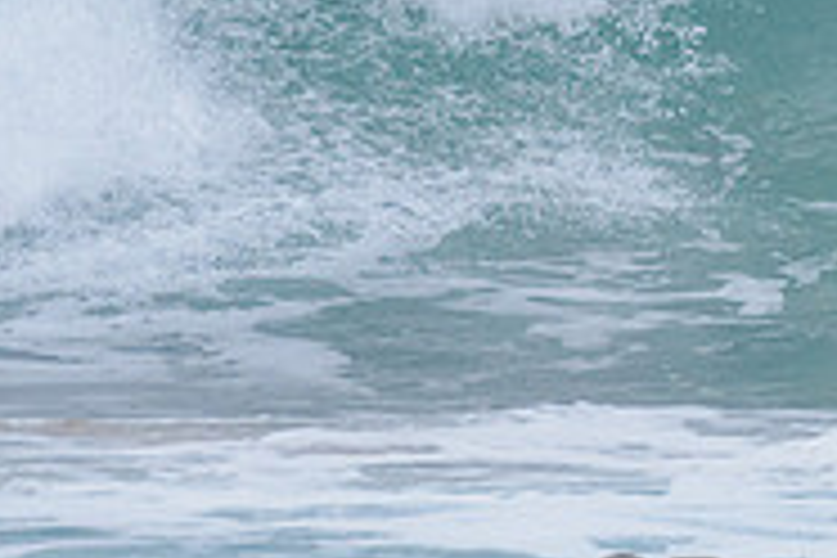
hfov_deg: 1.1
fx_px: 44520
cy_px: -289
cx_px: 831
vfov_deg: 0.7
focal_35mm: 1915
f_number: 5.6
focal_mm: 500
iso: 1100
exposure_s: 1/2000
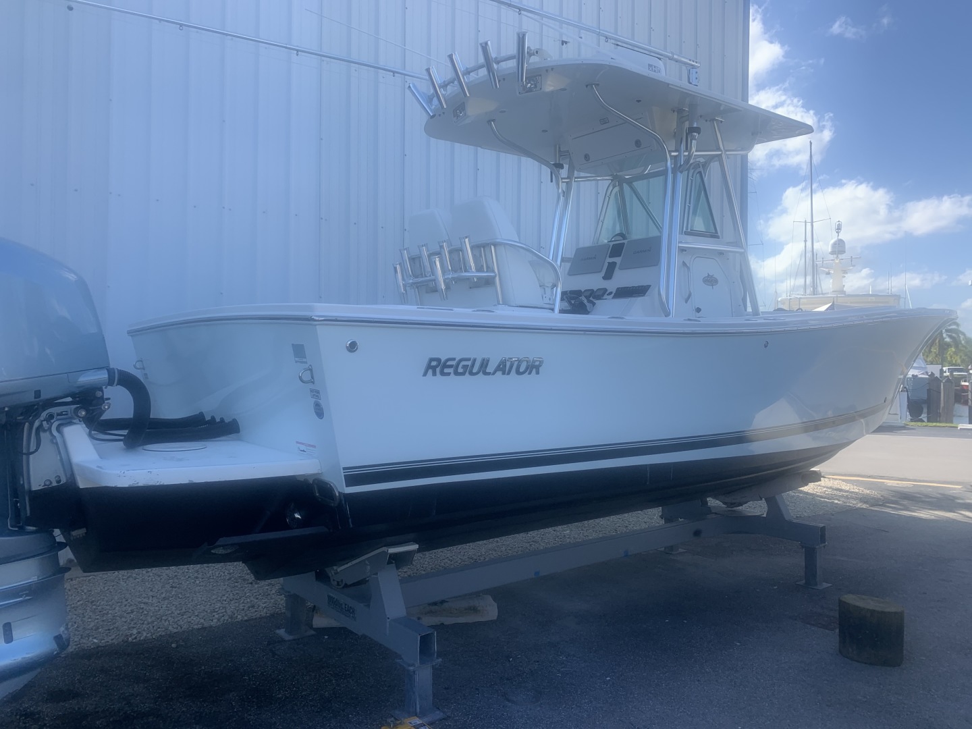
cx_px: 486
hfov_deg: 67.3
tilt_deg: +5.8
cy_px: 364
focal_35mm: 26
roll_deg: -1.3
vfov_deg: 53.1
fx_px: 730
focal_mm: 4.25
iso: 25
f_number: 1.8
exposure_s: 1/962
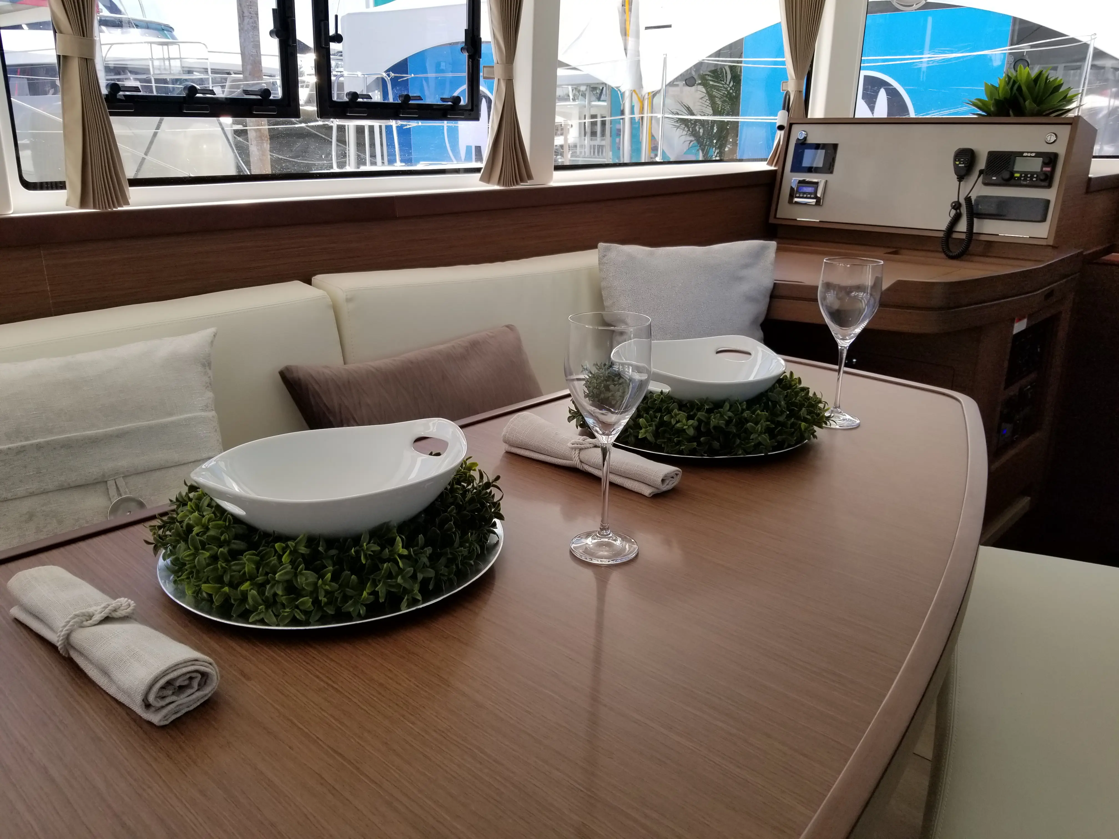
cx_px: 560
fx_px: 840
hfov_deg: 67.3
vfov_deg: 53.1
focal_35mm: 26
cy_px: 420
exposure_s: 1/455
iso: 50
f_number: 1.7
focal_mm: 4.25
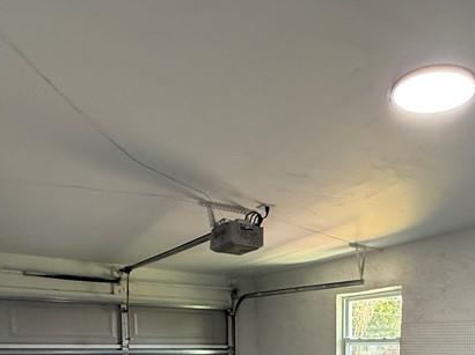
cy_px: 401
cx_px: 323
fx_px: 480
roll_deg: -0.6
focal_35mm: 35
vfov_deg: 34.4
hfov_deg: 51.5
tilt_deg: -6.3
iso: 500
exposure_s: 1/120
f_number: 2.2
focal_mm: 2.22
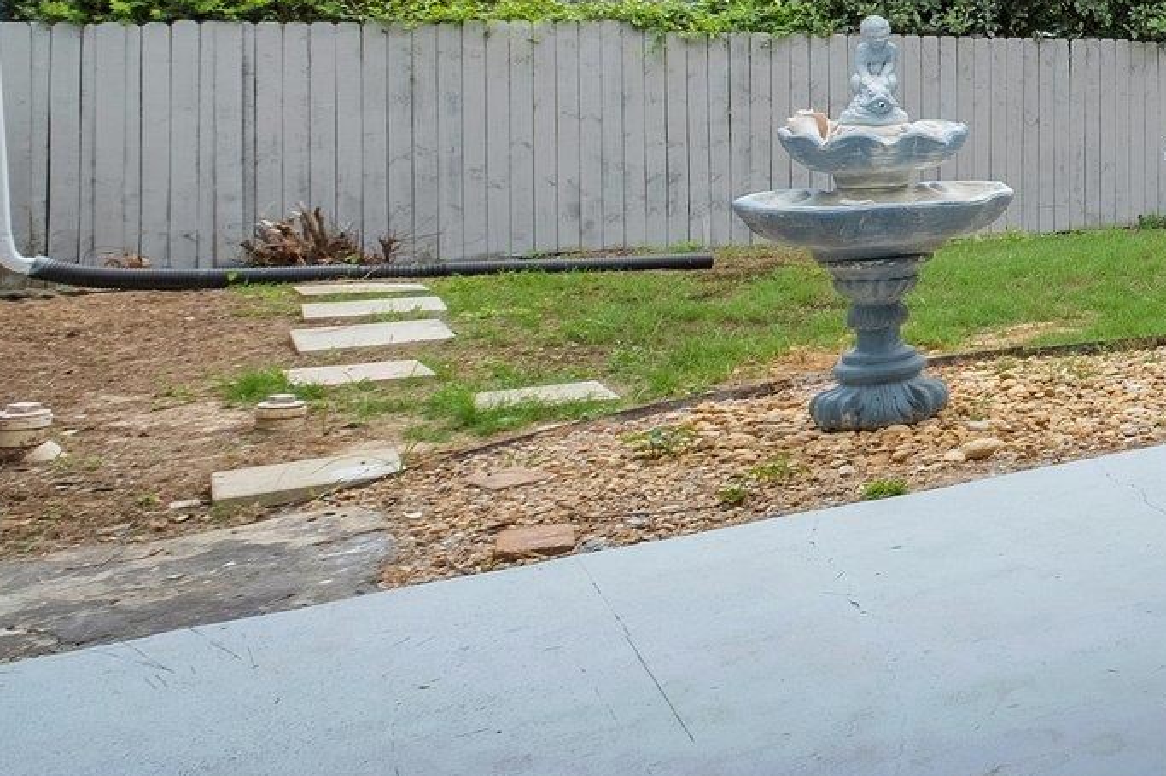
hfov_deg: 29.1
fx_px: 1457
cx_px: 1707
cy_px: 83
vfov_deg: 28.7
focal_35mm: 45
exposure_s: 1/600
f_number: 8
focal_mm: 10
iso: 320
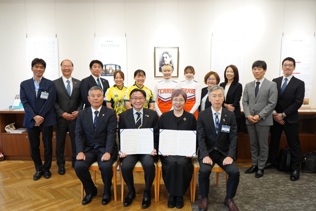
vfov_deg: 45.0
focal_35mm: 29
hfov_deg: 63.7
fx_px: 255
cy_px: 106
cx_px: 158
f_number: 3.5
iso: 400
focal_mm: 29
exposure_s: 1/30
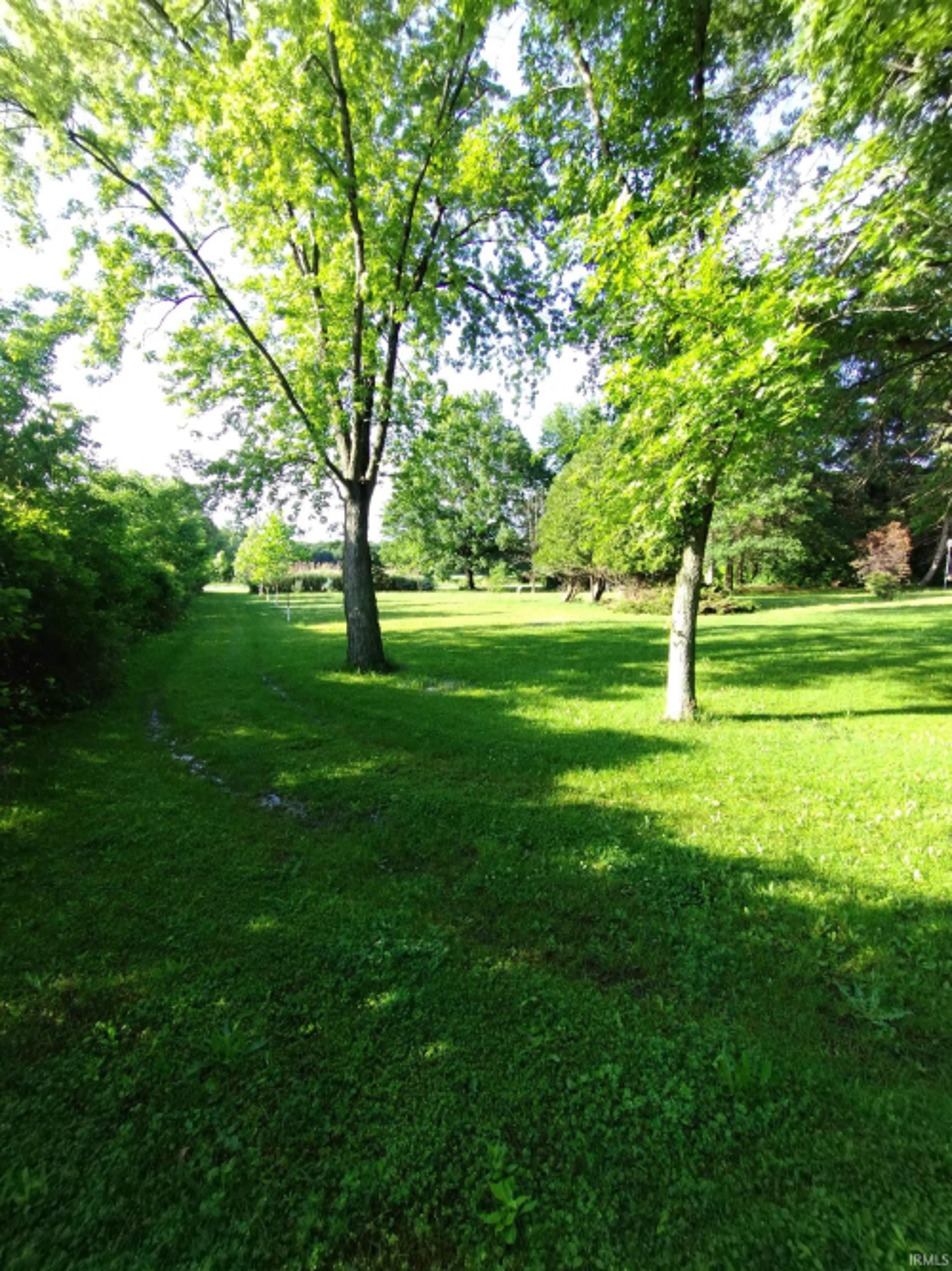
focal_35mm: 16
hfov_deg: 78.1
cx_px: 476
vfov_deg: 94.5
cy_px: 636
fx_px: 587
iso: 100
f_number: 2.2
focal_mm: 1.66
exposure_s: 1/141
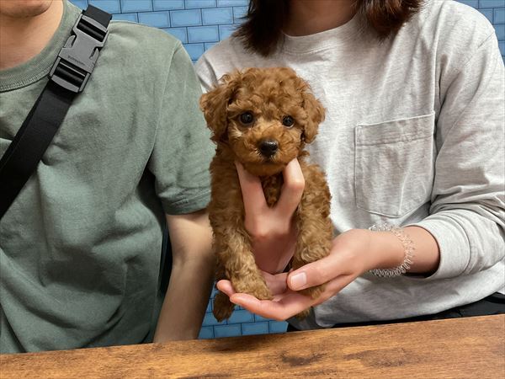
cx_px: 252
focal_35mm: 29
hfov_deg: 61.7
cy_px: 190
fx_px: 423
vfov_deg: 48.2
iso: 200
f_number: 1.8
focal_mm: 3
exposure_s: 1/60
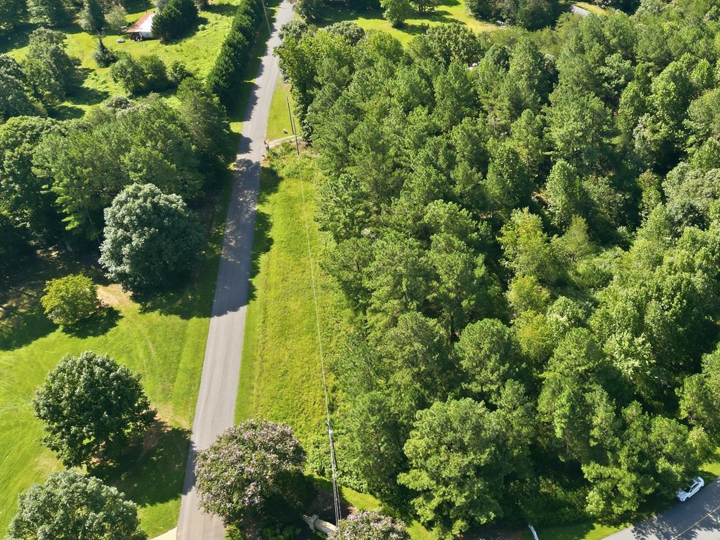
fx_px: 832
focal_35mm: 40
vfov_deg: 35.8
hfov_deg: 45.4
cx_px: 527
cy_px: 216
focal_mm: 6.7
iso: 120
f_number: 1.7
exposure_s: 1/800
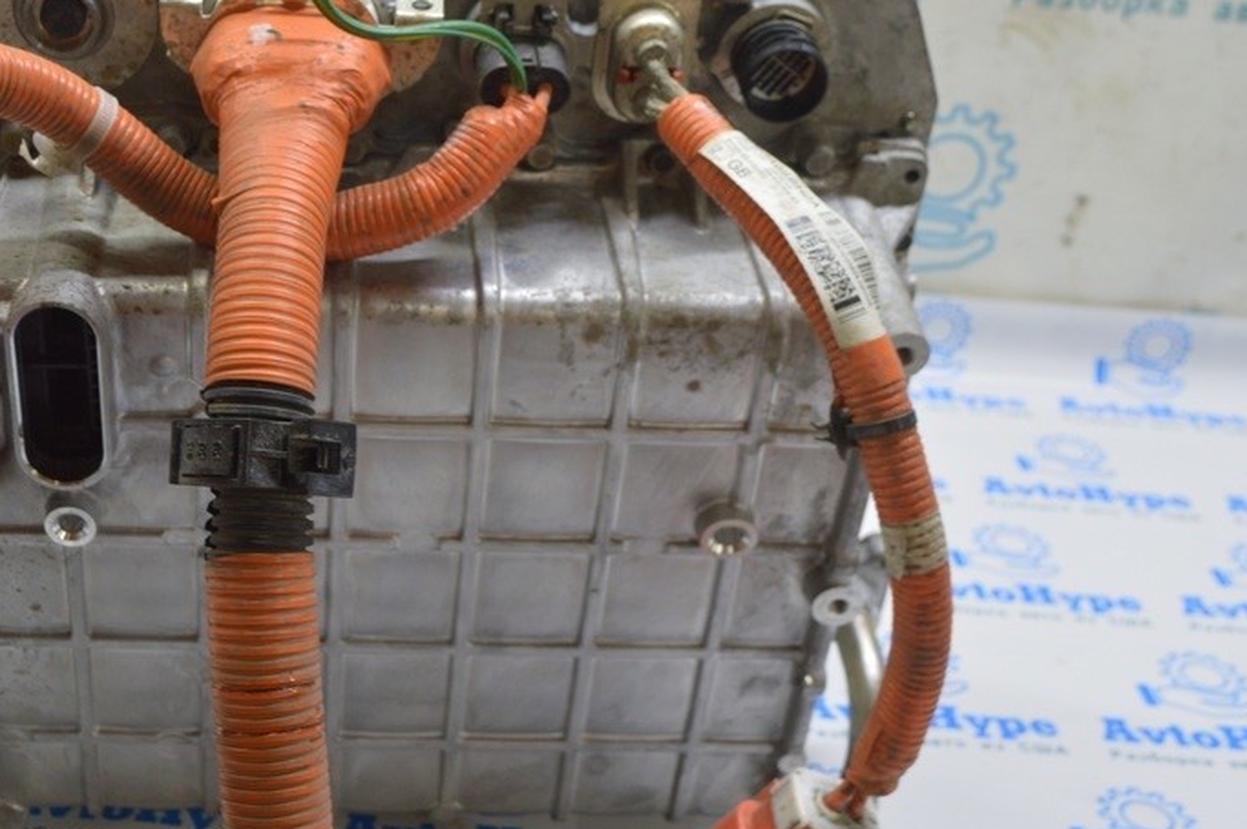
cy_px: 437
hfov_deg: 36.1
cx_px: 329
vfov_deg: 25.0
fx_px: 1869
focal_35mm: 54
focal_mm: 24
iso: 400
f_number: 5.6
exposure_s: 1/20
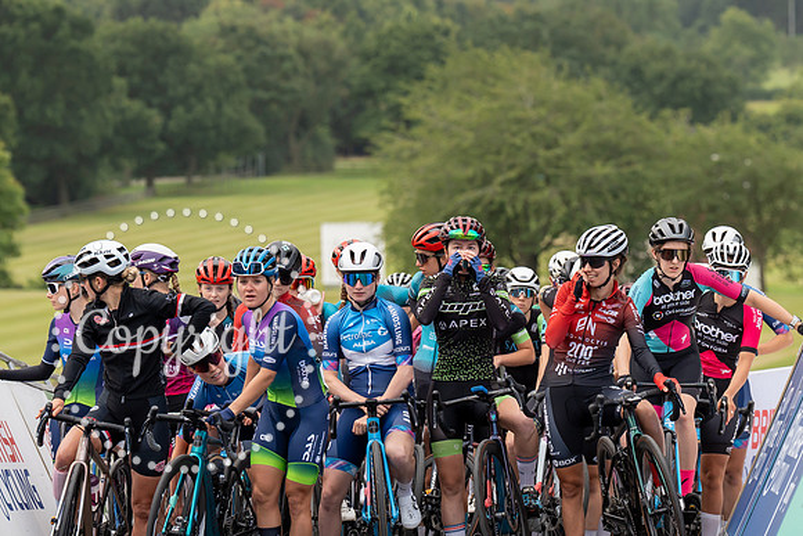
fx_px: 6032
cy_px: 98
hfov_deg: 7.6
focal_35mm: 270
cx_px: 443
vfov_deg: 5.1
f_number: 4
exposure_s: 1/800
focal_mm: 142
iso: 250
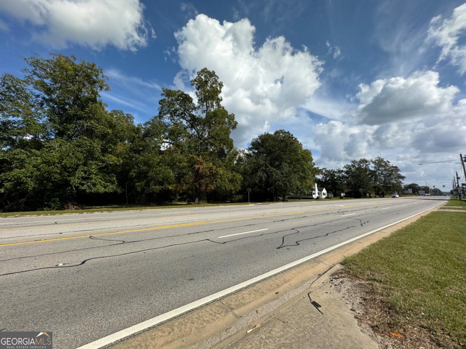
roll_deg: -0.5
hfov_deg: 102.1
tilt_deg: +6.5
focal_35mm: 14
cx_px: 233
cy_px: 174
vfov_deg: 85.7
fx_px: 188
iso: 50
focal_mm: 2.22
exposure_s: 1/2083
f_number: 2.2
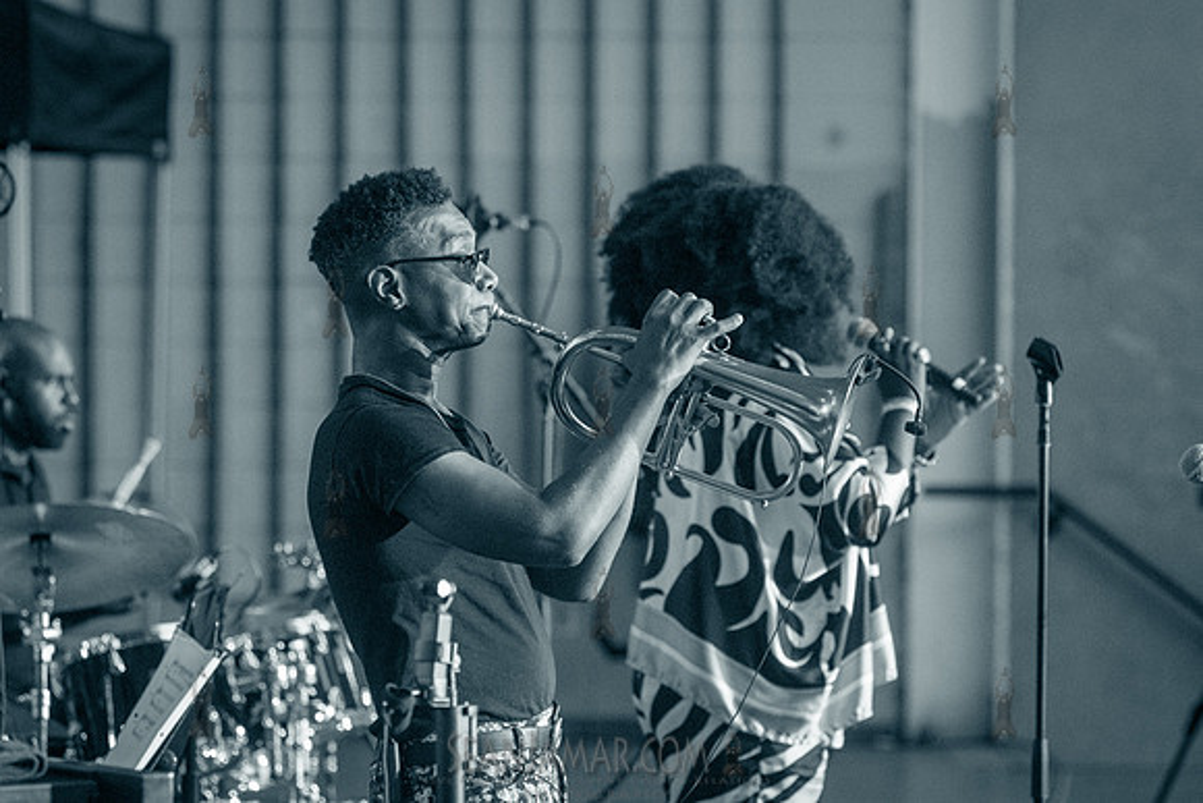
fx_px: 5796
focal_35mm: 173
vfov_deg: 7.9
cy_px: 283
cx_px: 626
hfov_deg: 11.8
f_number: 3.5
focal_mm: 125
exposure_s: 1/320
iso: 4000
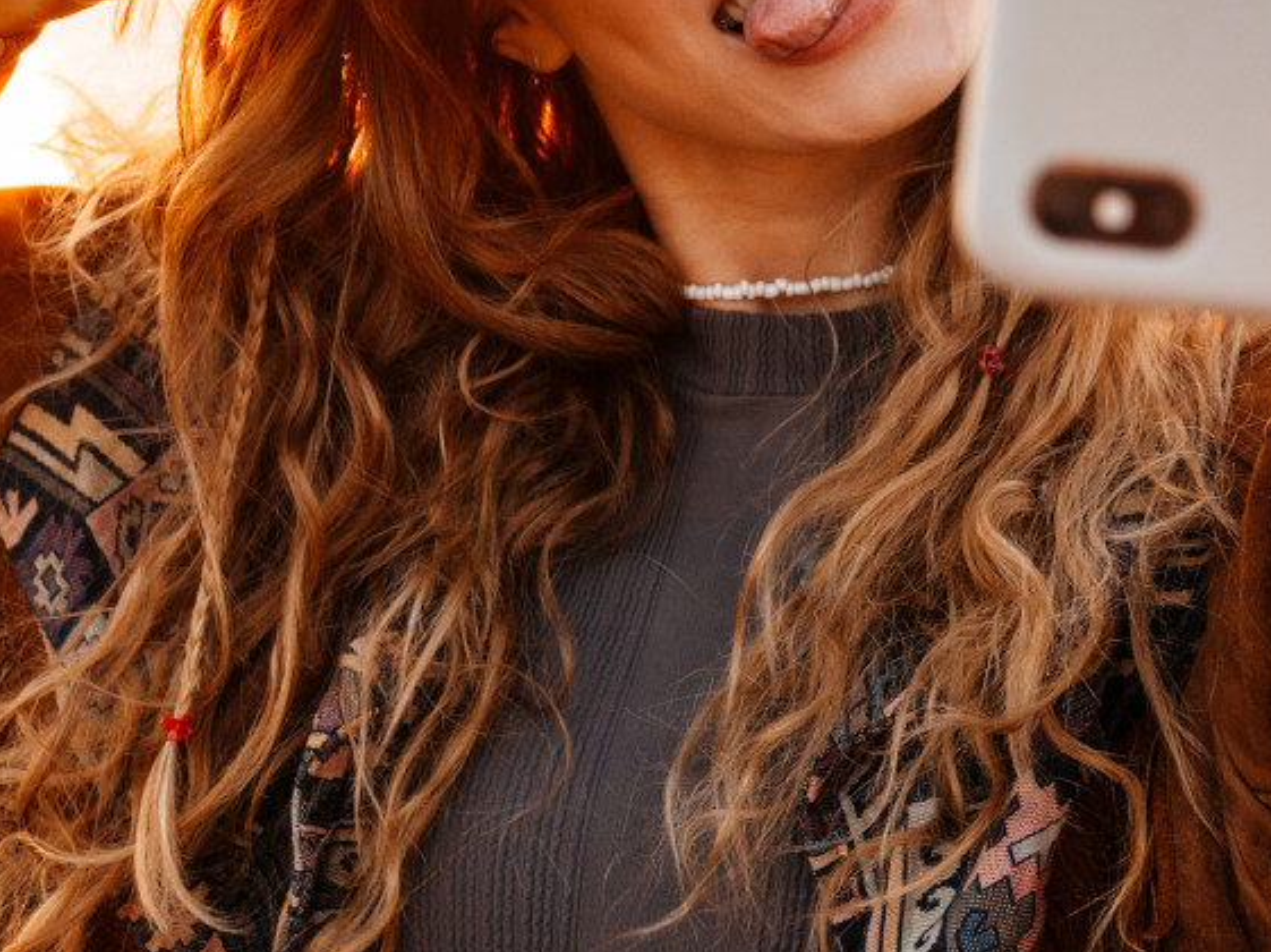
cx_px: 845
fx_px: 3853
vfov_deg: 13.9
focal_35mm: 105
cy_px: 69
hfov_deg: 18.7
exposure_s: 1/250
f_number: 4.5
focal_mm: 34
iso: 320
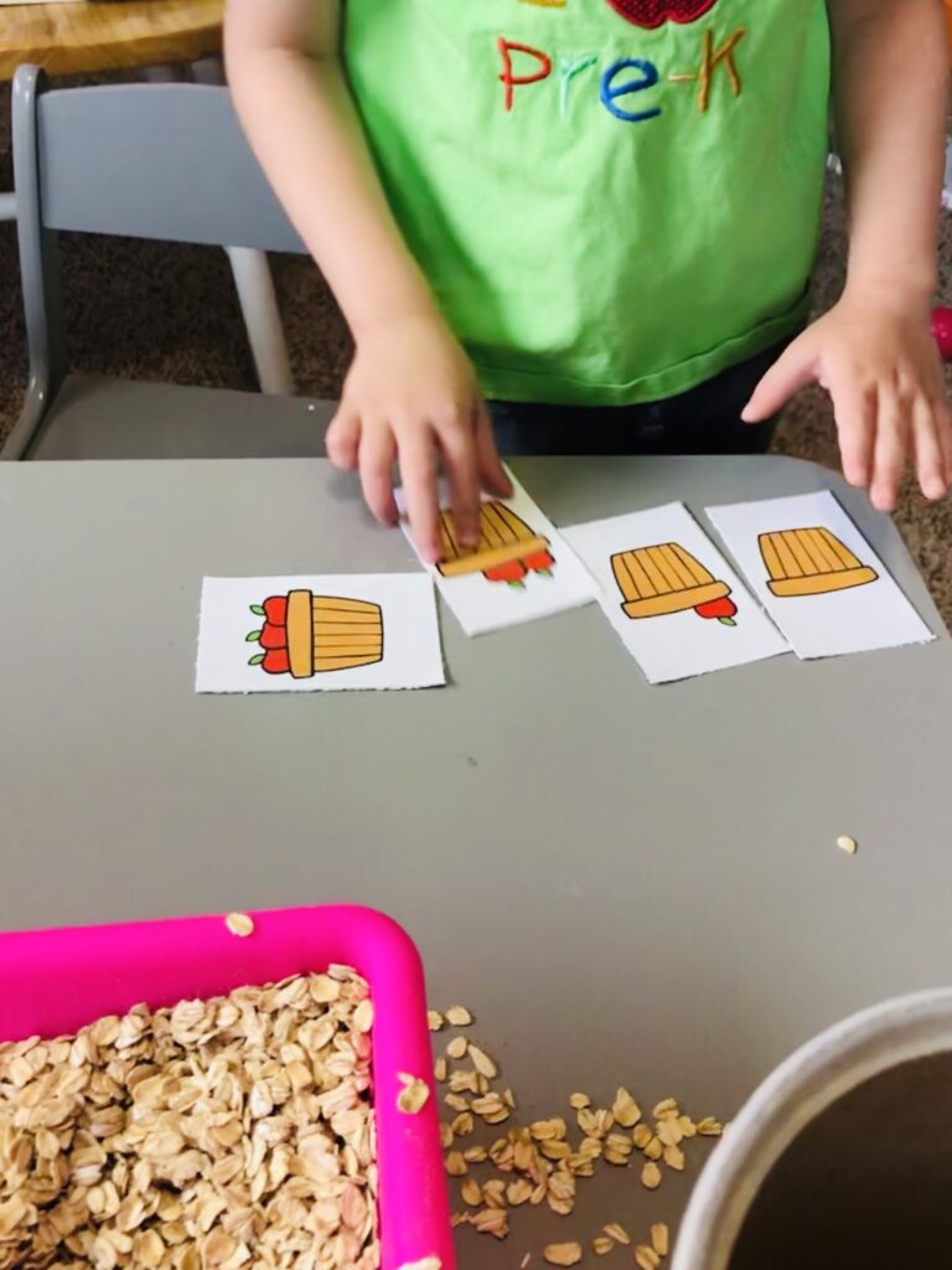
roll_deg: -3.6
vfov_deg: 63.4
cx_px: 476
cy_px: 635
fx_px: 1027
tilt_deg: -39.2
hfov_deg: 49.7
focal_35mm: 28
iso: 40
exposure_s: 1/24
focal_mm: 3.99
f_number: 1.8
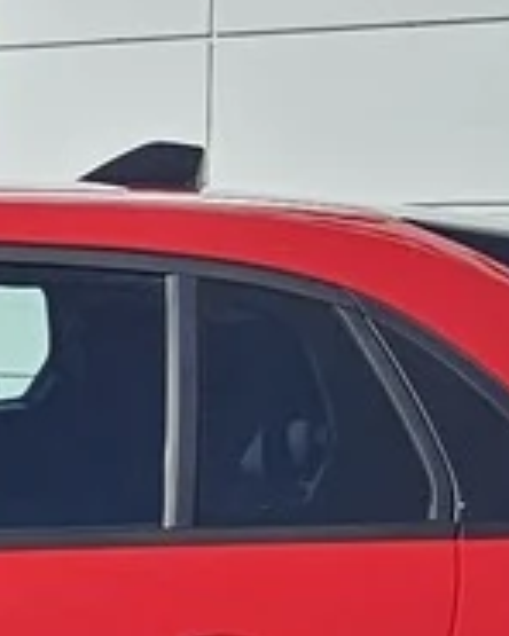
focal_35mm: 110
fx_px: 2071
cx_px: -681
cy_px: 409
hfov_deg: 11.7
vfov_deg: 17.4
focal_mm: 2.2
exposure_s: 1/5000
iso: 50
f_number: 2.2
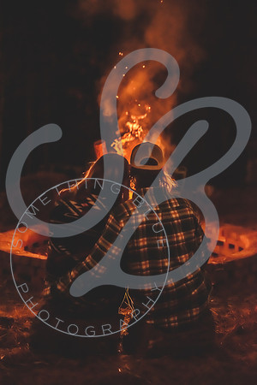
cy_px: 192
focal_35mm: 58
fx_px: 621
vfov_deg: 34.5
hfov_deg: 23.4
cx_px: 128
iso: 2500
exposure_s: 1/160
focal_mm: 58
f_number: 2.8
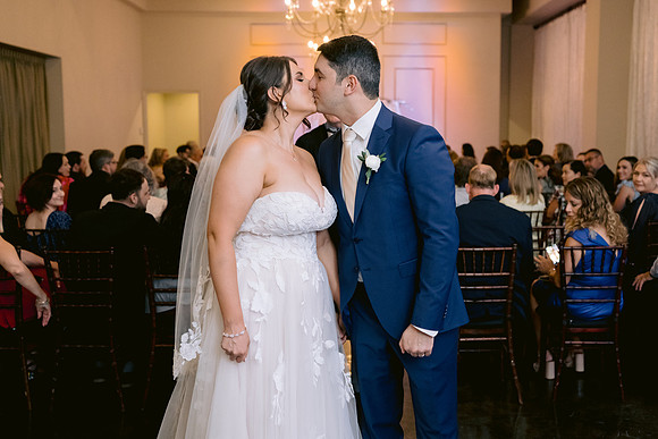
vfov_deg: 32.6
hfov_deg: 47.3
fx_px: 750
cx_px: 363
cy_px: 203
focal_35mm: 41
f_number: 2.8
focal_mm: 35
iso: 1600
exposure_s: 1/125
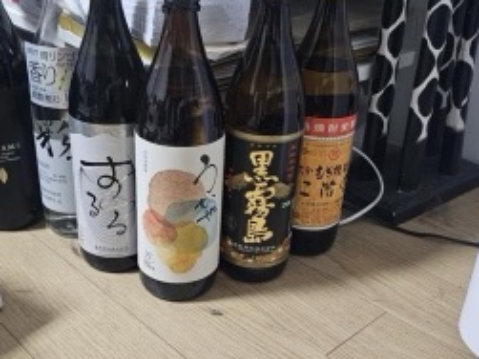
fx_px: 609
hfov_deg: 43.0
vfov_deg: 32.8
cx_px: 242
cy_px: 206
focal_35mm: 44
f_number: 1.7
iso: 800
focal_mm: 6.3
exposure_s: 1/120
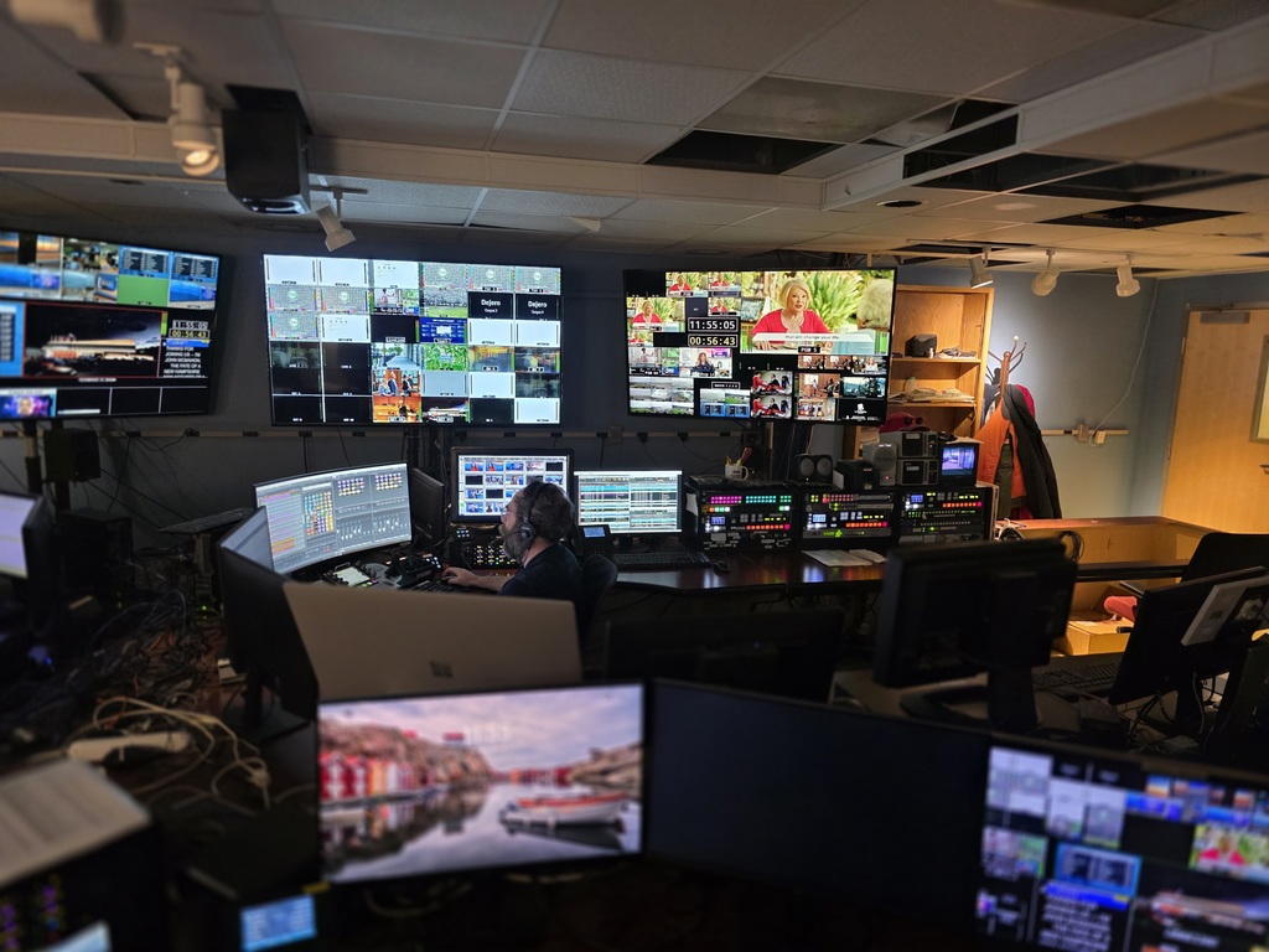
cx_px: 634
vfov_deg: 58.9
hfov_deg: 73.9
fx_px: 843
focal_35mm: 23
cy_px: 476
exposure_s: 1/120
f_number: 1.7
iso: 800
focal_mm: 6.3
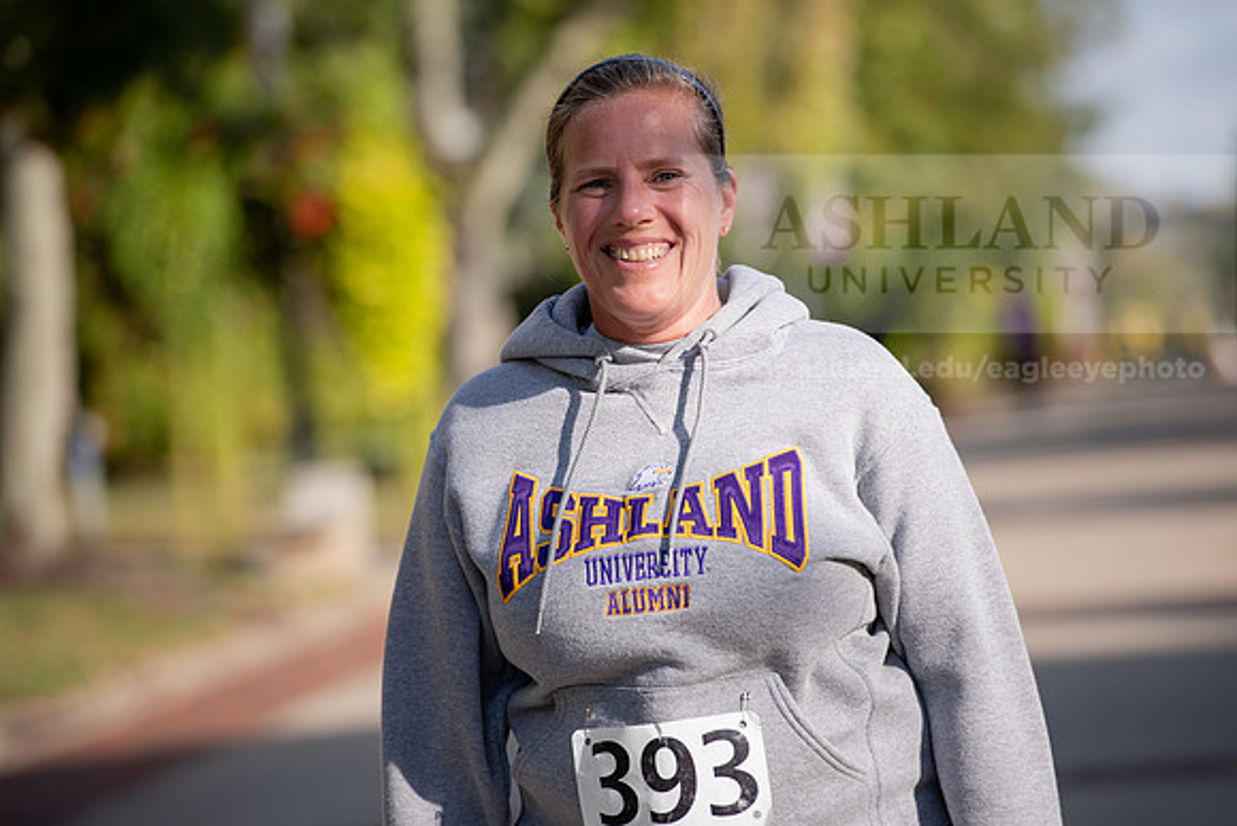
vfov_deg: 6.9
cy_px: 413
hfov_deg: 10.3
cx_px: 618
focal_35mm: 200
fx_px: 6874
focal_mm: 200
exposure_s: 1/800
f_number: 4.5
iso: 250
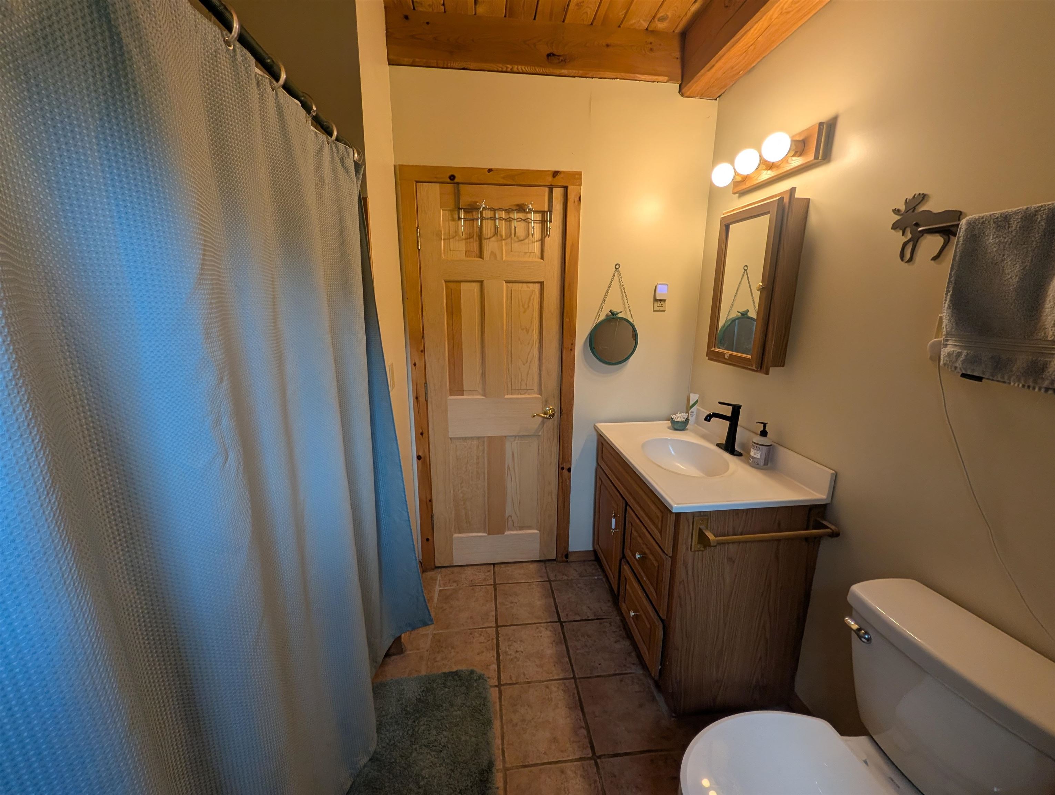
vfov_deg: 94.6
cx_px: 528
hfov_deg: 110.5
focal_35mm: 12
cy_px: 398
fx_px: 366
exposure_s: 1/60
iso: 55
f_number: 1.7
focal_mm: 2.02
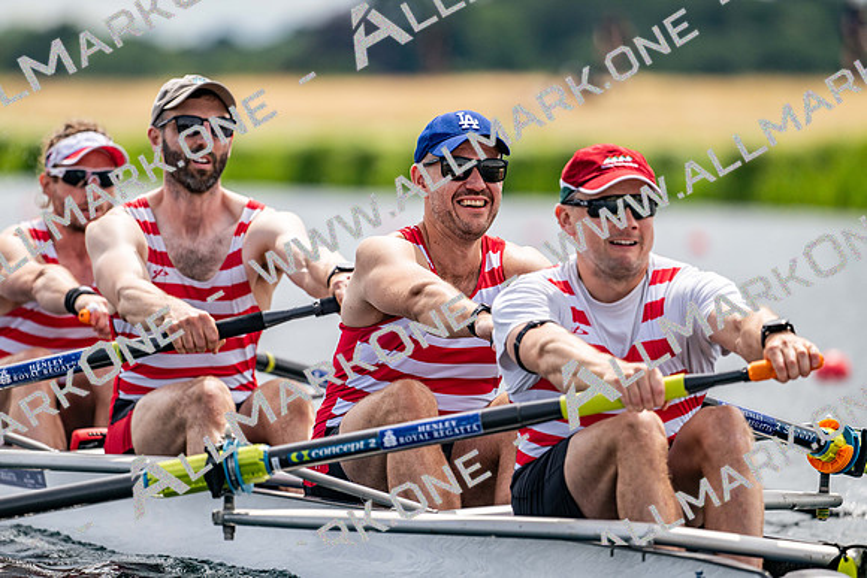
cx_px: 434
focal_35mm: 400
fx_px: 9635
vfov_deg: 3.4
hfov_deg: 5.2
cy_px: 289
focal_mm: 400
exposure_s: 1/2500
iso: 320
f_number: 4.5
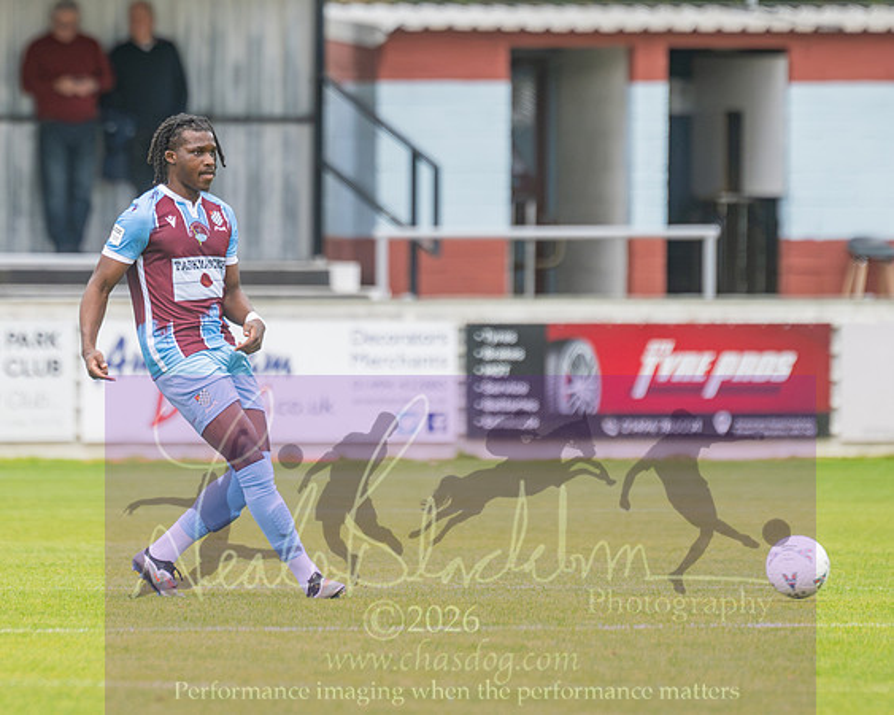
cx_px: 260
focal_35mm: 741
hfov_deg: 2.6
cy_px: 227
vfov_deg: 2.1
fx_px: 19599
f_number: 2.8
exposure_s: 1/1250
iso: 800
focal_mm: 300
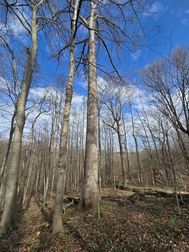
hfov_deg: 90.0
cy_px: 126
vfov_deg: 106.2
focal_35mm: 13
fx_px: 95
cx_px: 94
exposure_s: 1/1525
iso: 50
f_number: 2.2
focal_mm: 2.2
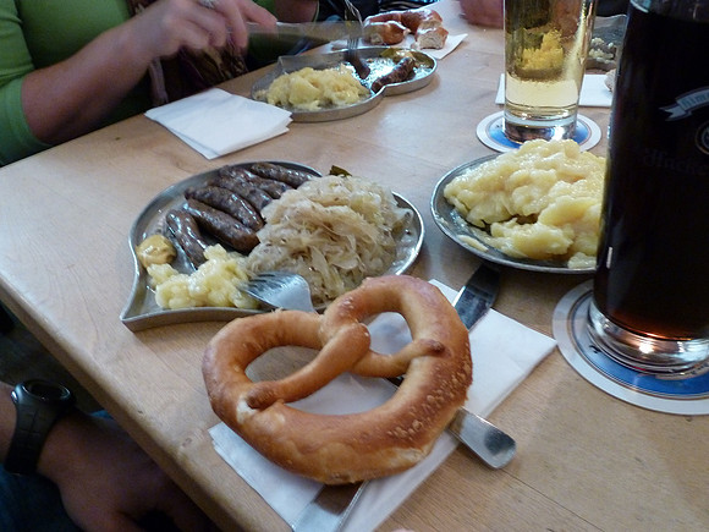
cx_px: 354
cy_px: 266
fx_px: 594
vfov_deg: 48.2
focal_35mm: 29
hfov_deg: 61.7
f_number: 3.4
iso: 400
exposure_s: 1/4
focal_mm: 4.7
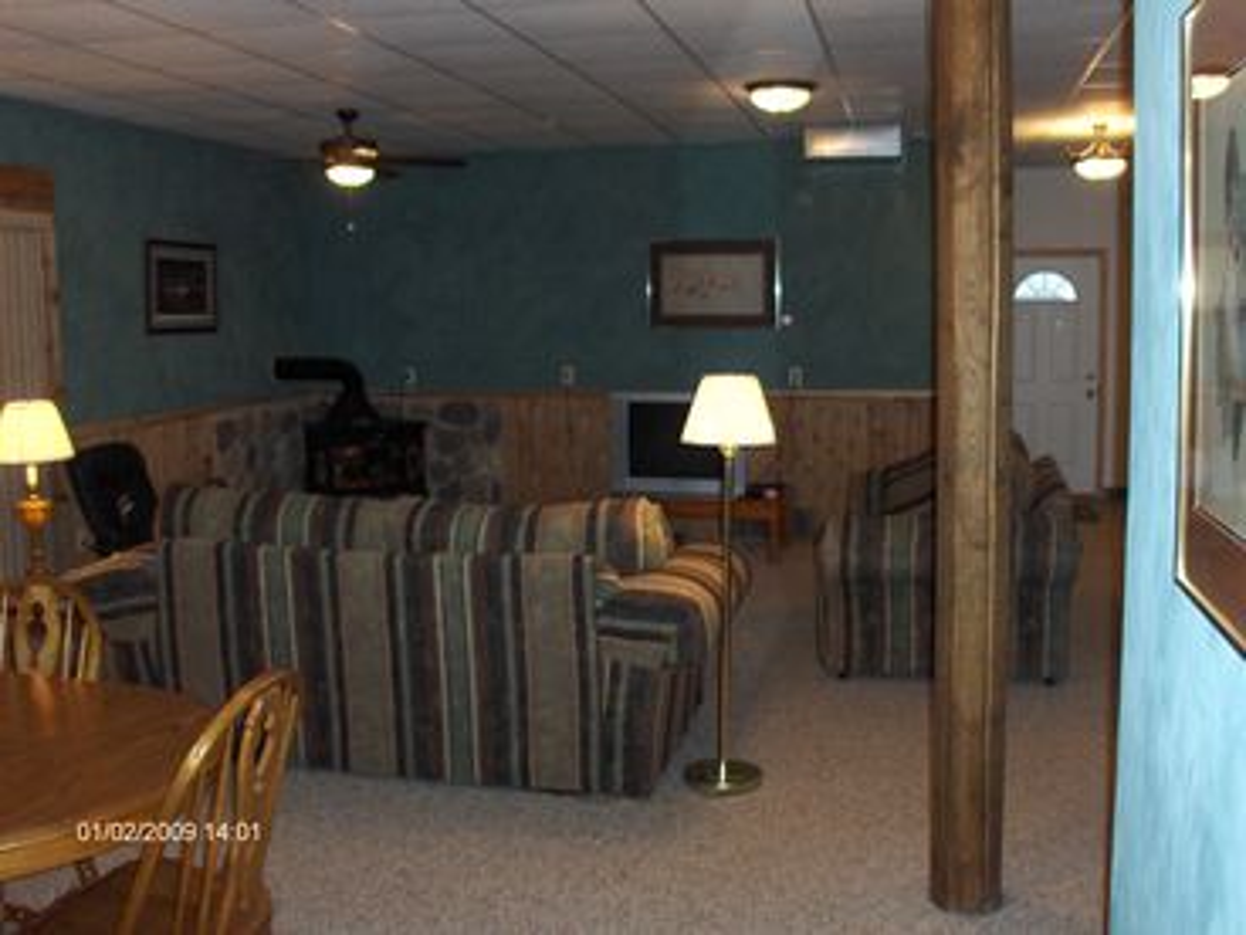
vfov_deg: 49.7
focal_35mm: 28
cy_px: 468
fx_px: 1008
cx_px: 623
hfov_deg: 63.4
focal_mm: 5.8
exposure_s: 1/60
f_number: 2.8
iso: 74
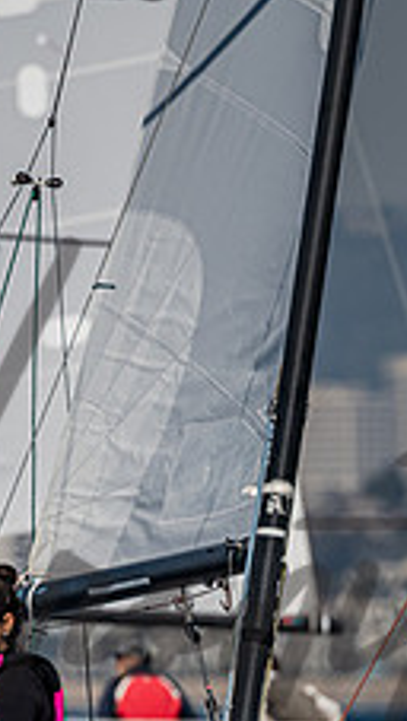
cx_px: 37
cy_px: 635
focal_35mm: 1169
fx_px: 22387
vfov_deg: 1.8
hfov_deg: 1.0
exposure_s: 1/6400
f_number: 5.6
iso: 400
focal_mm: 400
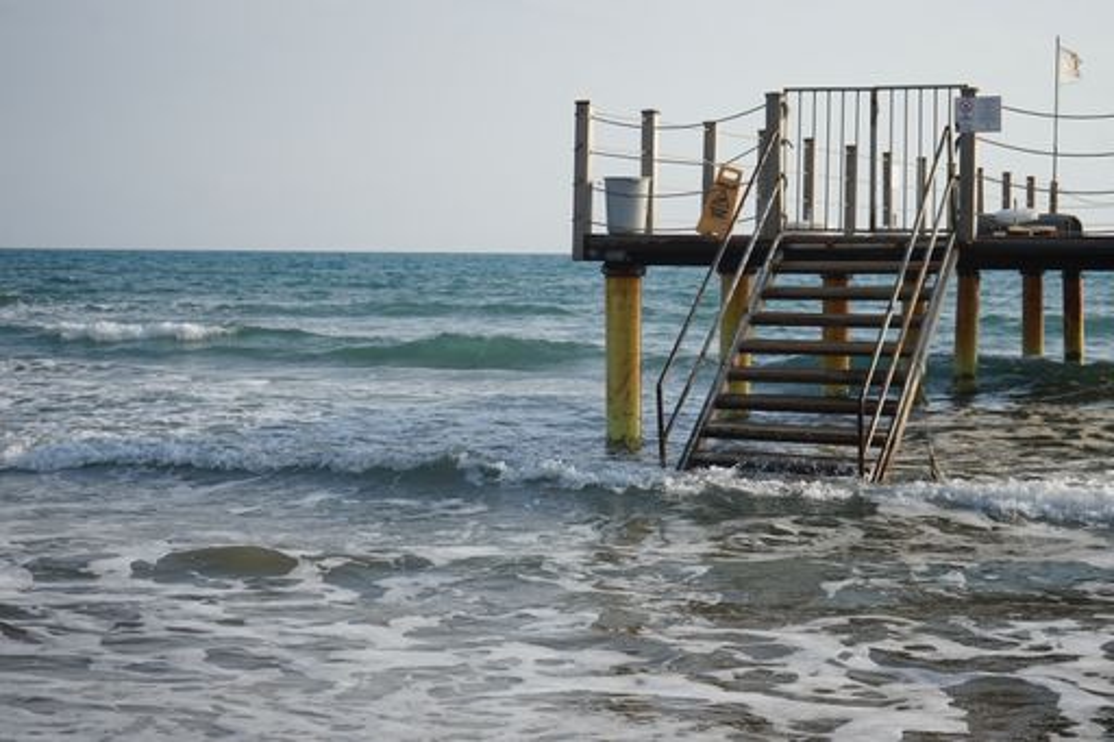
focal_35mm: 70
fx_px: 2165
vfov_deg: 19.4
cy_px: 371
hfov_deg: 28.9
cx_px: 557
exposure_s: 1/2000
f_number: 5.6
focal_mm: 70
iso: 320
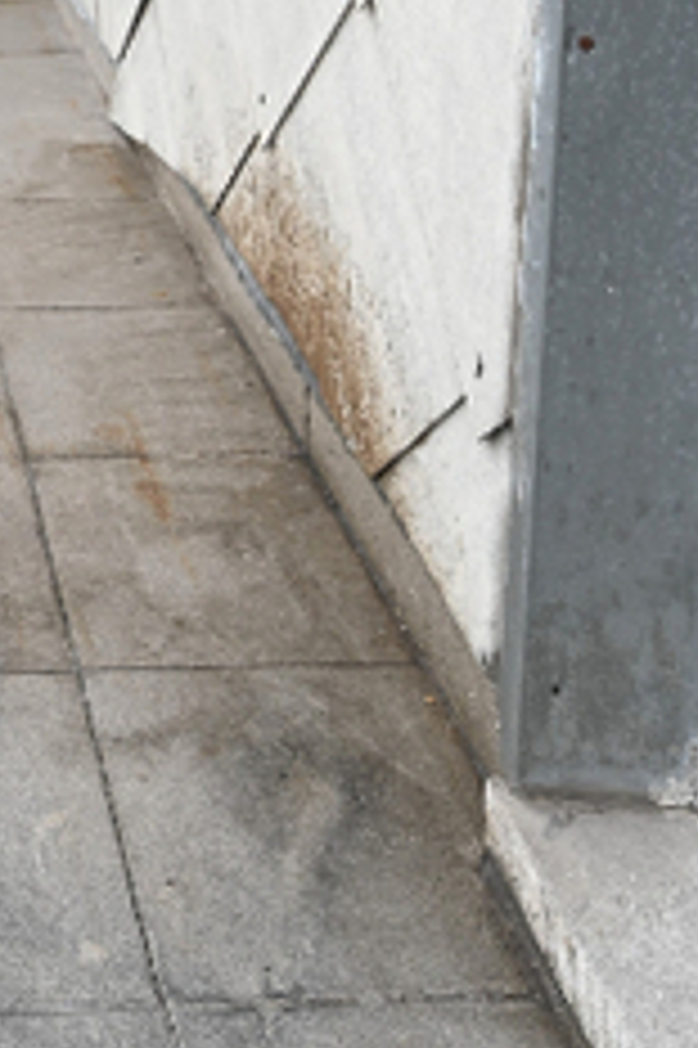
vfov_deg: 29.6
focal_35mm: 54
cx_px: -171
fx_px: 1573
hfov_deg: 22.7
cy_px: -315
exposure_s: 1/160
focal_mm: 14
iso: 100
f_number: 6.3
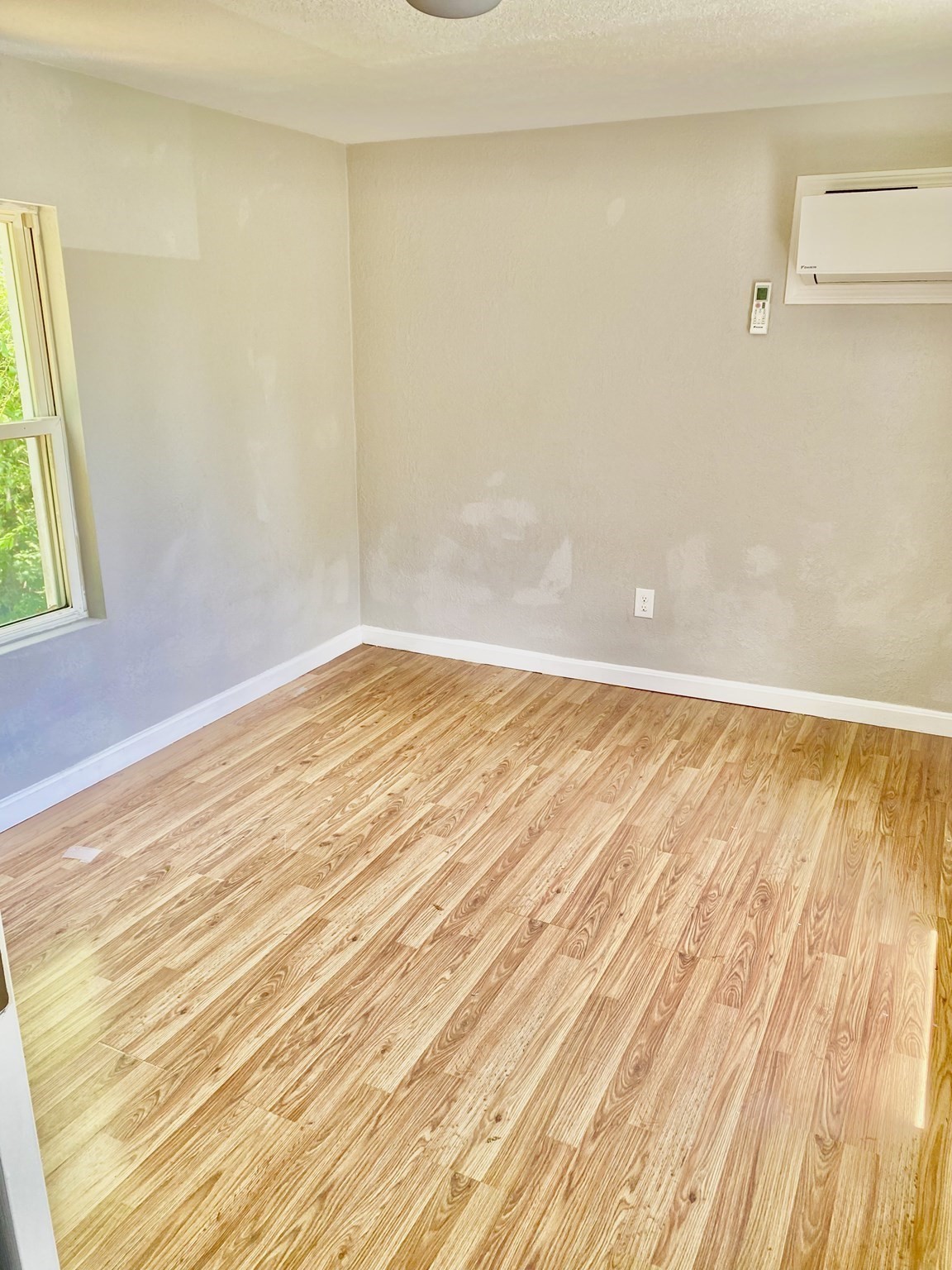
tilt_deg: -17.7
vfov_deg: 67.3
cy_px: 635
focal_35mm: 26
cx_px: 476
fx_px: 953
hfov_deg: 53.1
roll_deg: +0.0
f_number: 1.8
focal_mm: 4.25
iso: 80
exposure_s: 1/121
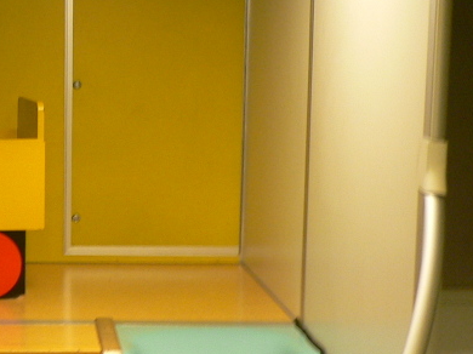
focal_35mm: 92
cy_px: 234
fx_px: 1256
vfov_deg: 16.0
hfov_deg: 20.2
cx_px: -64
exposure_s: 1/6
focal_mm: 5.8
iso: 100
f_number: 2.8
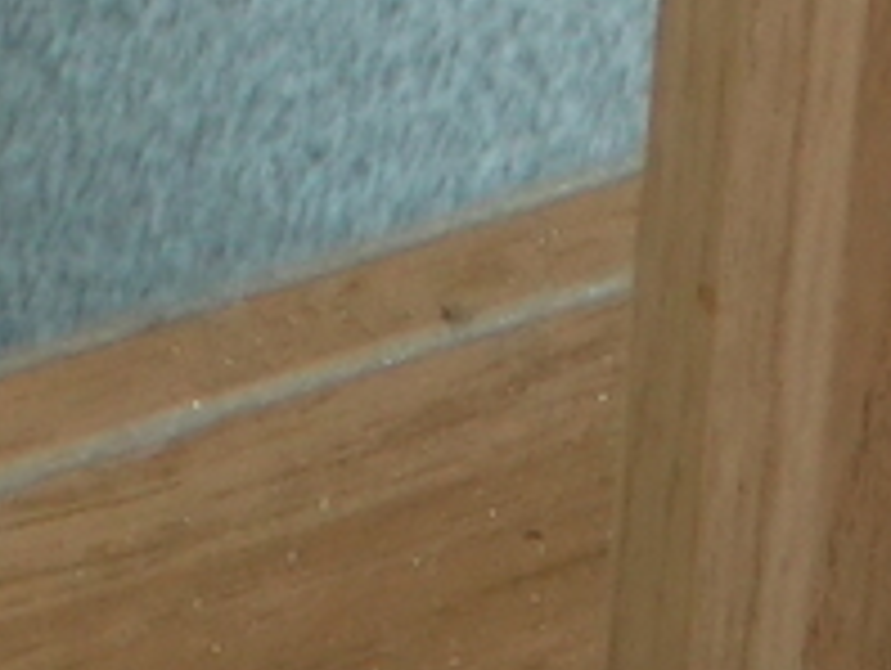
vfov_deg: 2.5
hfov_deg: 3.3
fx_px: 15437
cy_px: 1740
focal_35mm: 599
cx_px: 1292
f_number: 5.5
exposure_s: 1/60
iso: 200
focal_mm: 17.6
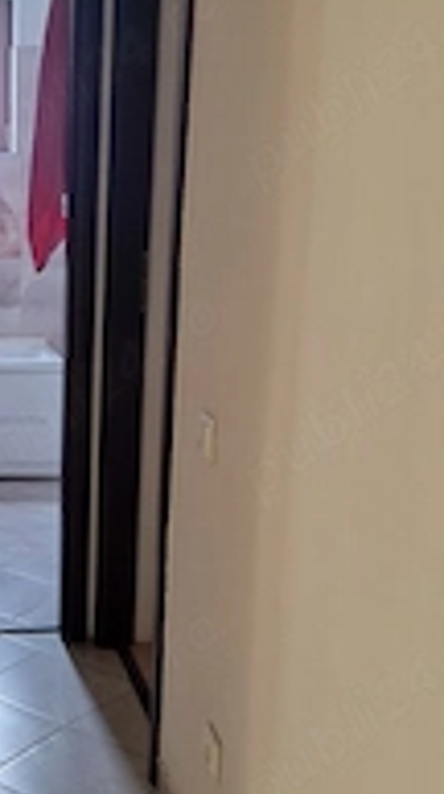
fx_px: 1093
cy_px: 465
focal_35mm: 52
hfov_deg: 21.6
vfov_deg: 39.8
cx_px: -58
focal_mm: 5.4
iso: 640
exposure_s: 1/50
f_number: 1.8
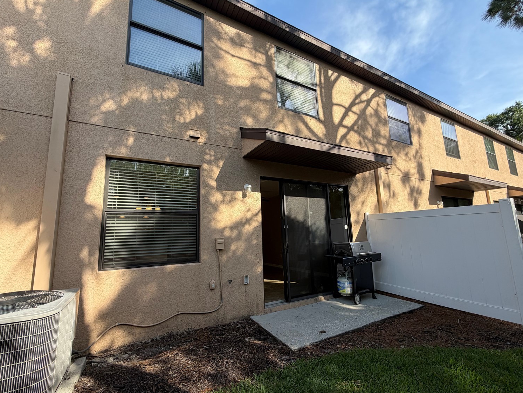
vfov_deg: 81.7
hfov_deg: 98.2
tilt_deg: +7.8
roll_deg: +3.2
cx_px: 261
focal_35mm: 15
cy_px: 201
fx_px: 227
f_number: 2.2
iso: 40
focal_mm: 2.22
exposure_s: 1/631
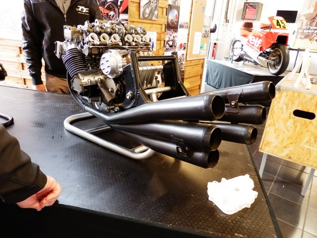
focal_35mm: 25
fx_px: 229
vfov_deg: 54.9
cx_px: 158
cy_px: 119
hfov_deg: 69.4
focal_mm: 4.5
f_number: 3
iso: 400
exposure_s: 1/25
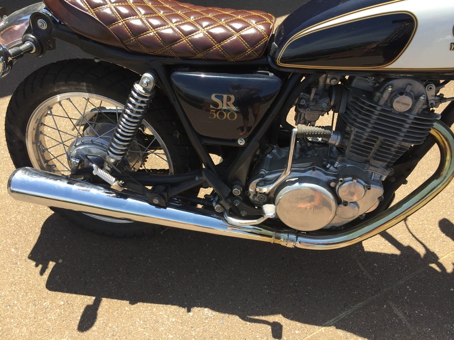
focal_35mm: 29
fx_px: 380
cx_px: 227
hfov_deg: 61.7
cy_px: 170
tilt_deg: -47.8
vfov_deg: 48.2
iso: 32
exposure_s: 1/659
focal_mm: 4.15
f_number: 2.2
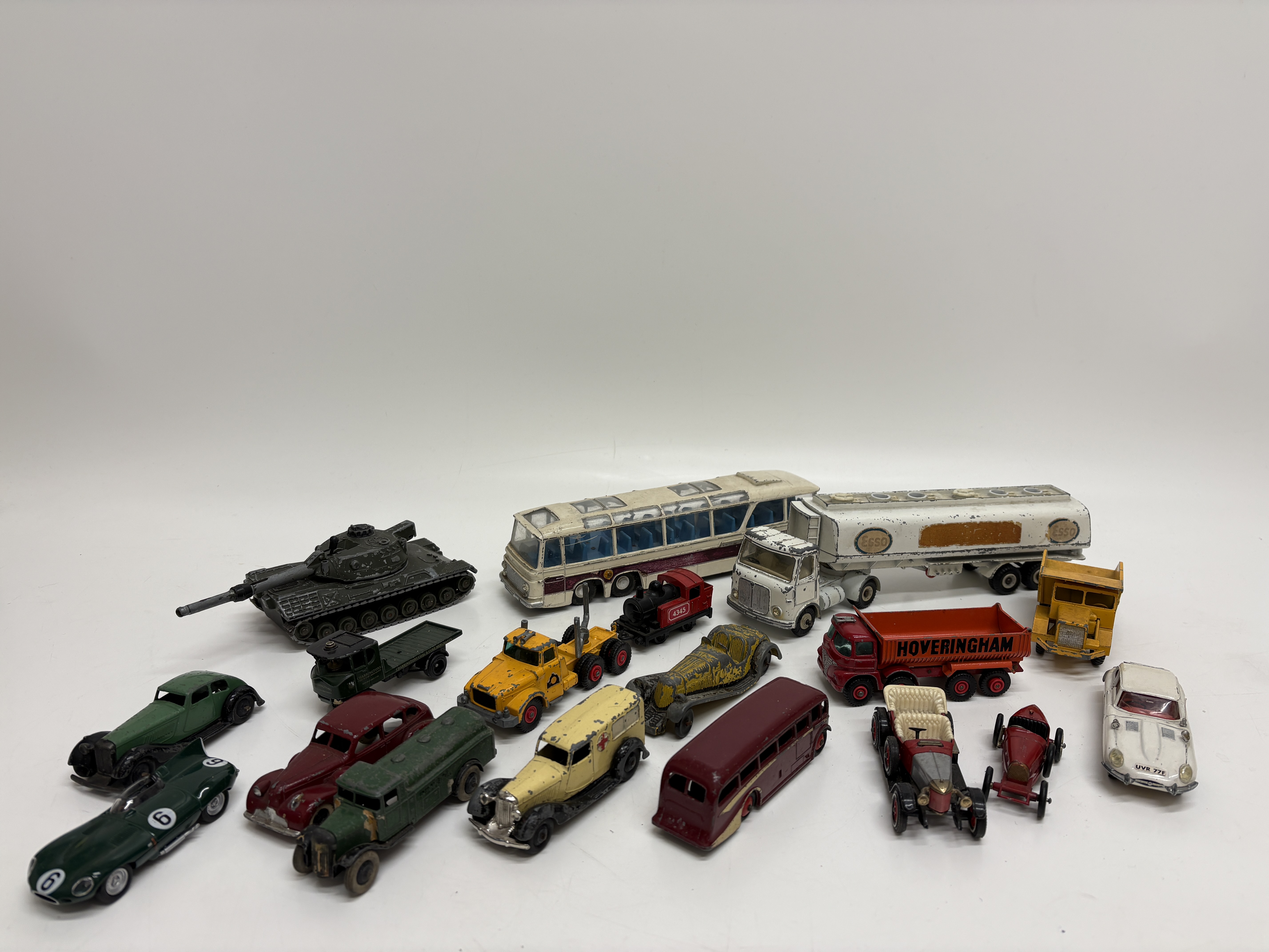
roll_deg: +0.5
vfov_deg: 53.1
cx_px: 634
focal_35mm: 26
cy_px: 476
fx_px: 953
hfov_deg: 67.3
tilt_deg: -18.2
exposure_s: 1/100
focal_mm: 5.96
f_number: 1.6
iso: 40
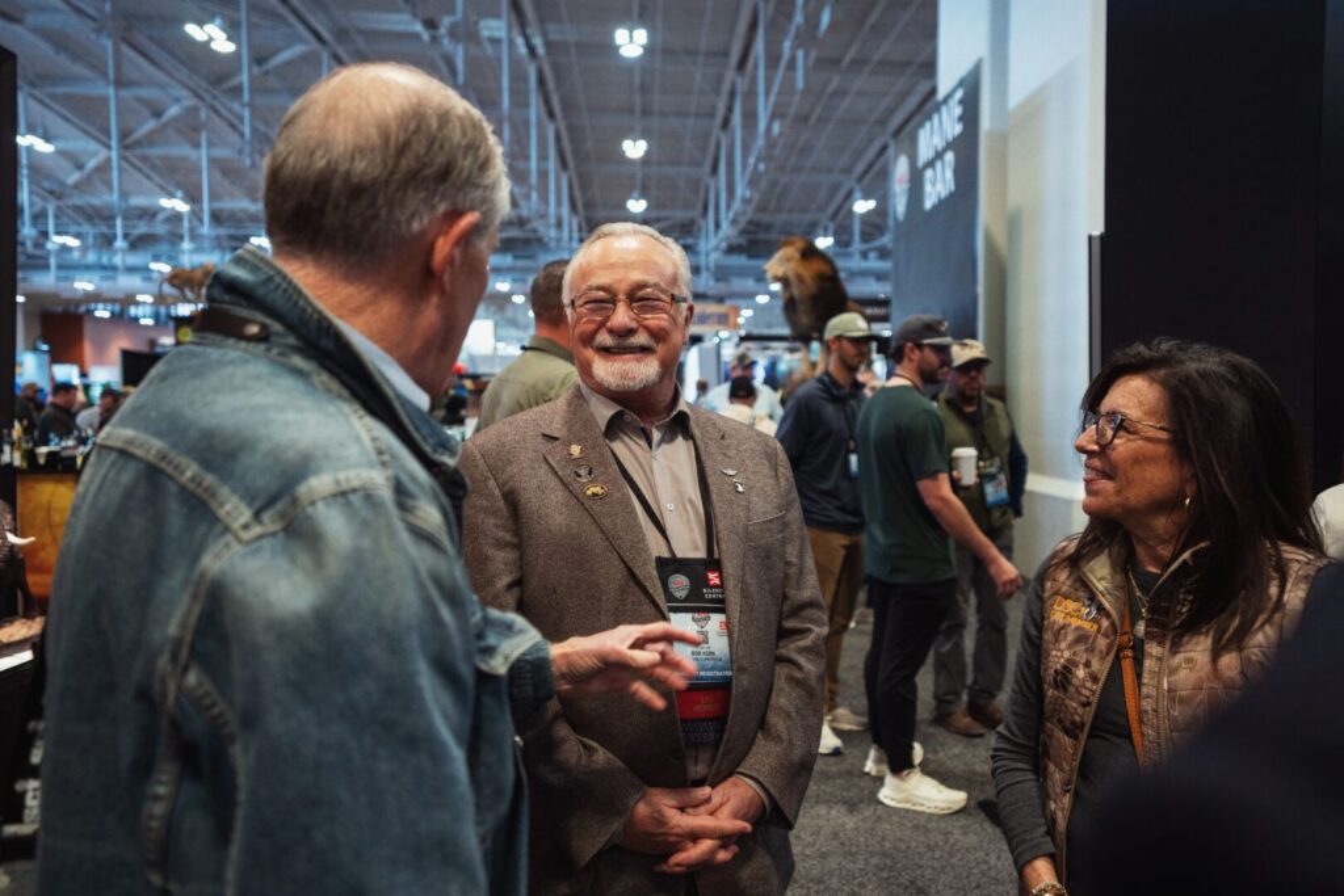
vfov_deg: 46.4
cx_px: 672
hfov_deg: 65.5
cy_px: 448
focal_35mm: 28
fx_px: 1045
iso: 800
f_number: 2.8
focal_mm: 28
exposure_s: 1/125
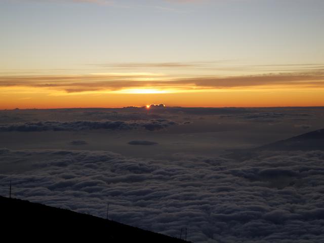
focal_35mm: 76
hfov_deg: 25.7
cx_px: 162
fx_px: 711
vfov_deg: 19.4
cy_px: 122
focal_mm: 16.3
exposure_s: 1/303
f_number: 4
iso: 100
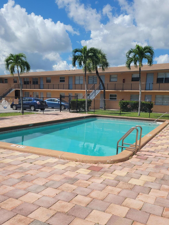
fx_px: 215
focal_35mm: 33
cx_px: 96
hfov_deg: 42.8
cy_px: 141
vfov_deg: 54.7
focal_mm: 5.4
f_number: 1.8
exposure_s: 1/4165
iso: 40
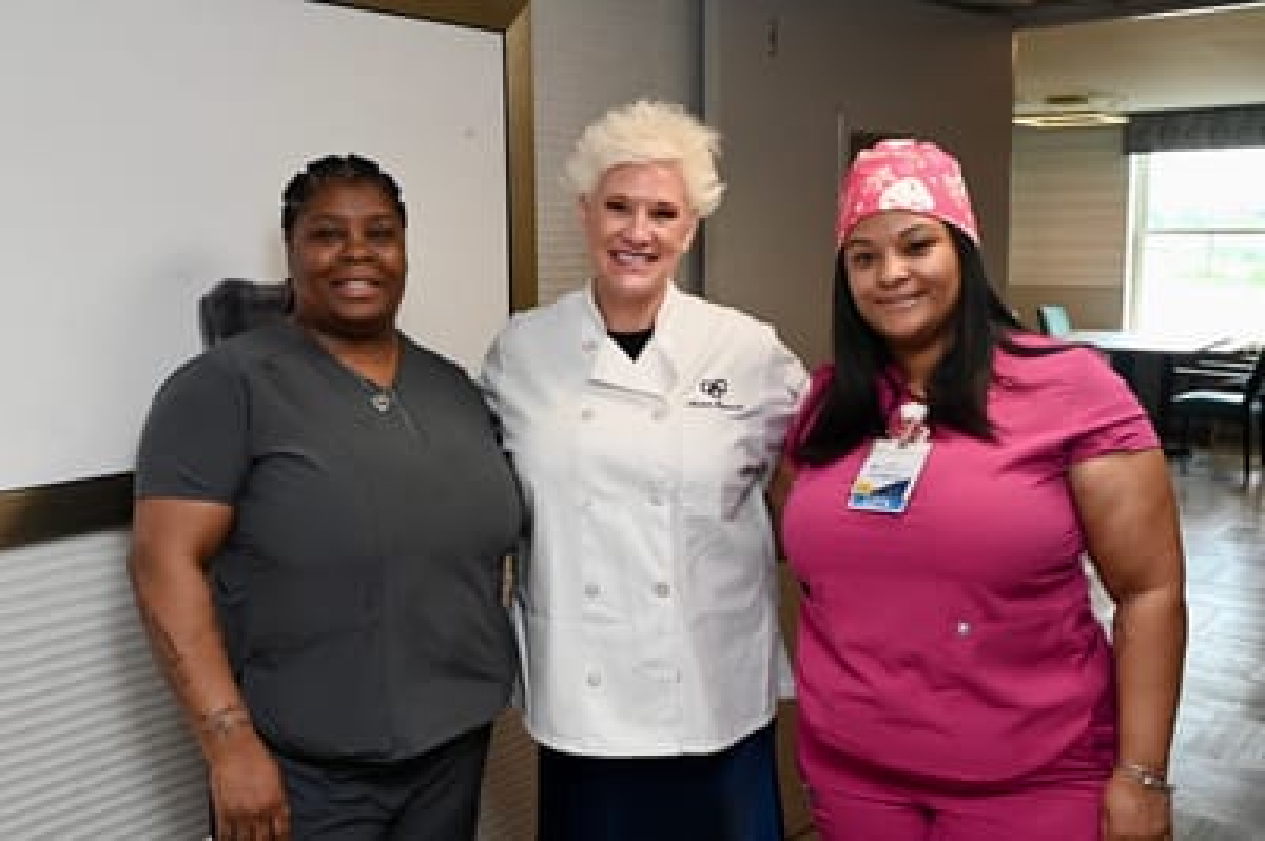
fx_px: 1229
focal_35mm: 35
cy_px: 420
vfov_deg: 37.8
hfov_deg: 54.5
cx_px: 632
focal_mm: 35
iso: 4000
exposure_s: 1/160
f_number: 9
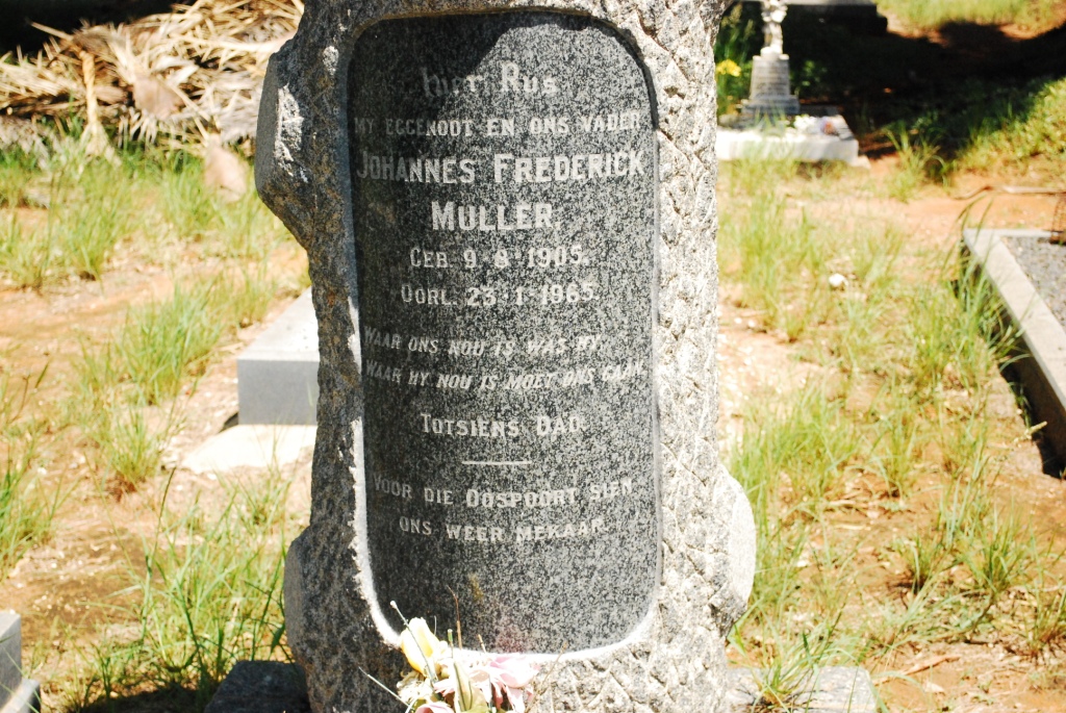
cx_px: 533
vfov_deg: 21.6
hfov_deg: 31.9
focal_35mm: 63
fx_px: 1867
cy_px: 356
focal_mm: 42
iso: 1600
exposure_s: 1/4000
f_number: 5.3
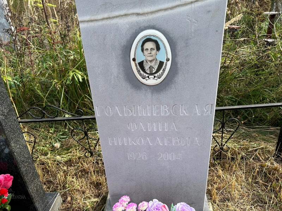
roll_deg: +5.5
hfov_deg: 67.3
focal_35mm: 26
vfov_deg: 53.1
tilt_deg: -30.6
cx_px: 141
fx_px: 212
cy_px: 106
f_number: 1.5
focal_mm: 5.7
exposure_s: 1/1361
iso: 50
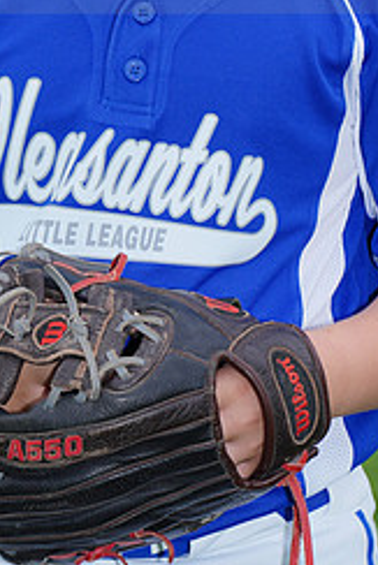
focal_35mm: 475
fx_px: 7470
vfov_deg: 4.3
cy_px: -60
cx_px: 150
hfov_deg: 2.9
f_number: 9
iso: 200
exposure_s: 1/200
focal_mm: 200
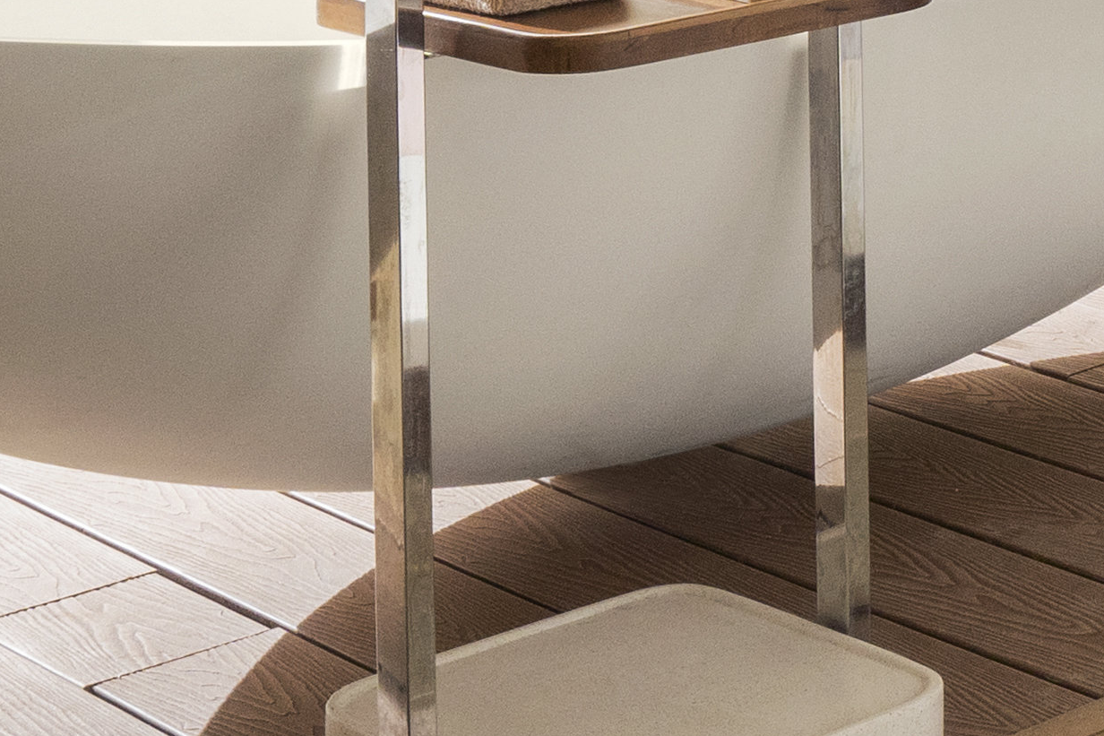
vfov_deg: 11.5
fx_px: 3311
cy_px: -715
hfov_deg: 16.0
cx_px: 1984
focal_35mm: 108
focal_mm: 14
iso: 500
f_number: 7.1
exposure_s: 1/40
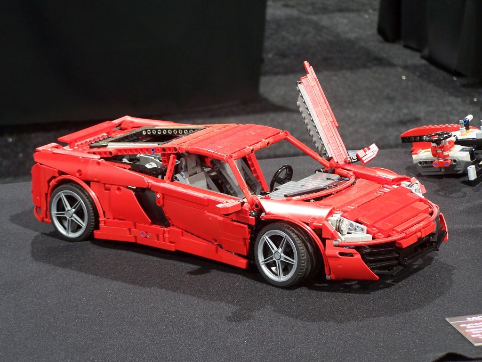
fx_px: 1629
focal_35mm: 117
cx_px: 241
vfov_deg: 12.7
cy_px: 181
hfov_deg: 16.8
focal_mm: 19.4
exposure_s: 1/2
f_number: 3.2
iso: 80
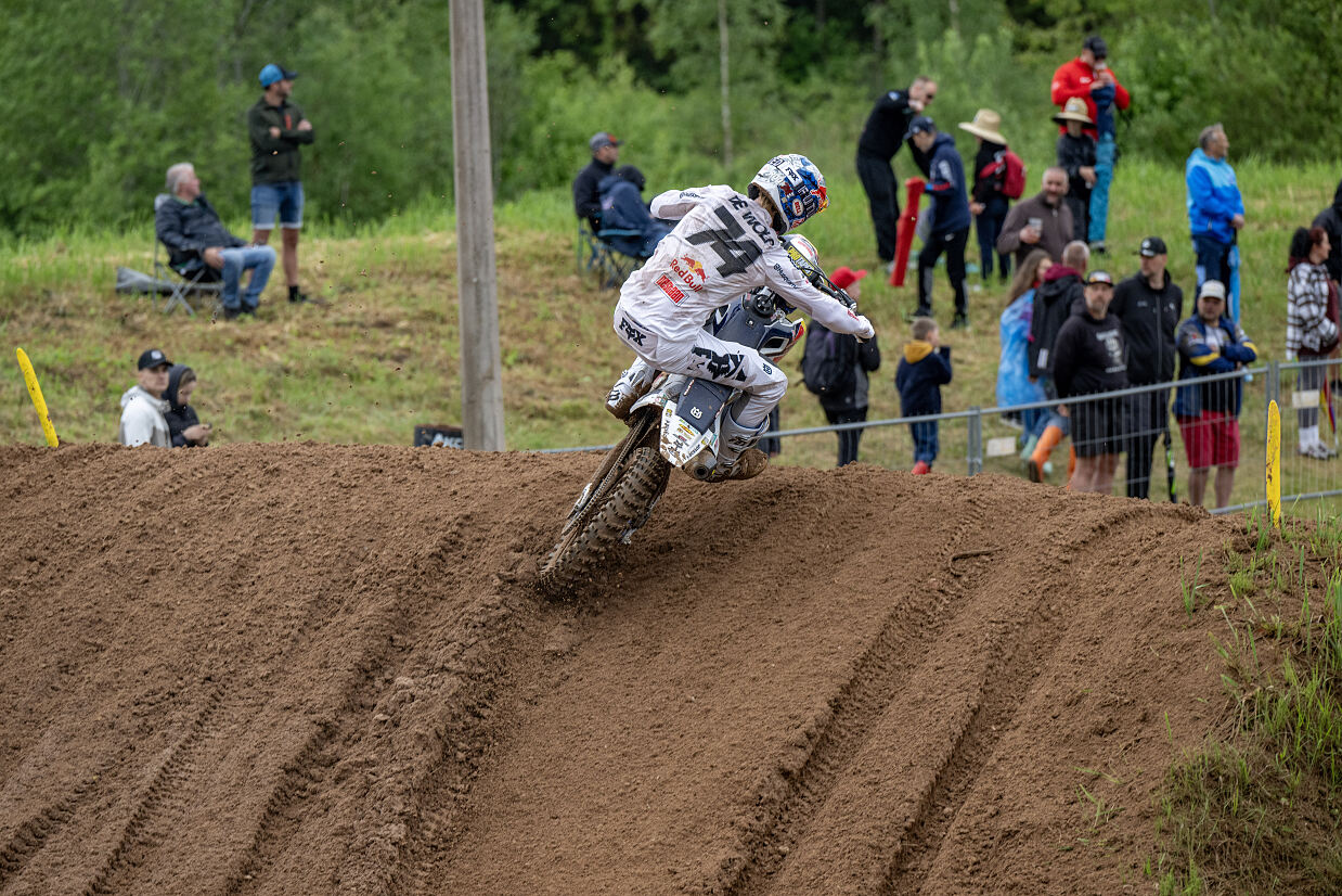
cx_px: 671
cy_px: 448
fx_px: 7457
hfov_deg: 10.3
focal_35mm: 200
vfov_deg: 6.9
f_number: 4.5
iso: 500
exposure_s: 1/1250
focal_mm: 200
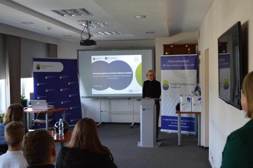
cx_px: 126
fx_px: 305
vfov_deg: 30.8
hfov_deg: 45.0
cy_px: 84
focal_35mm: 44
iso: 640
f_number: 4.2
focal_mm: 29
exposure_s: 1/60
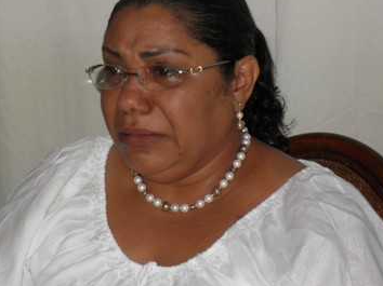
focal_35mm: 133
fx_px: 1471
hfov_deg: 14.8
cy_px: 117
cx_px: 170
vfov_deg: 11.1
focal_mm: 18.6
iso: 200
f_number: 5.2
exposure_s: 1/60
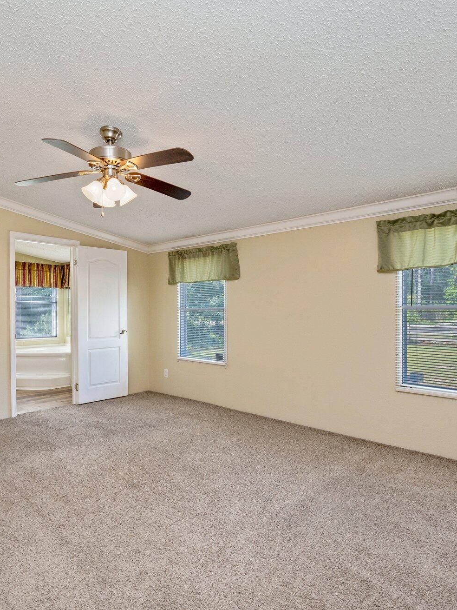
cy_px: 305
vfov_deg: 79.0
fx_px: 370
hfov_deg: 62.1
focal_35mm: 21
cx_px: 158
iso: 400
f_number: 9
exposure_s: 1/30
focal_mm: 14
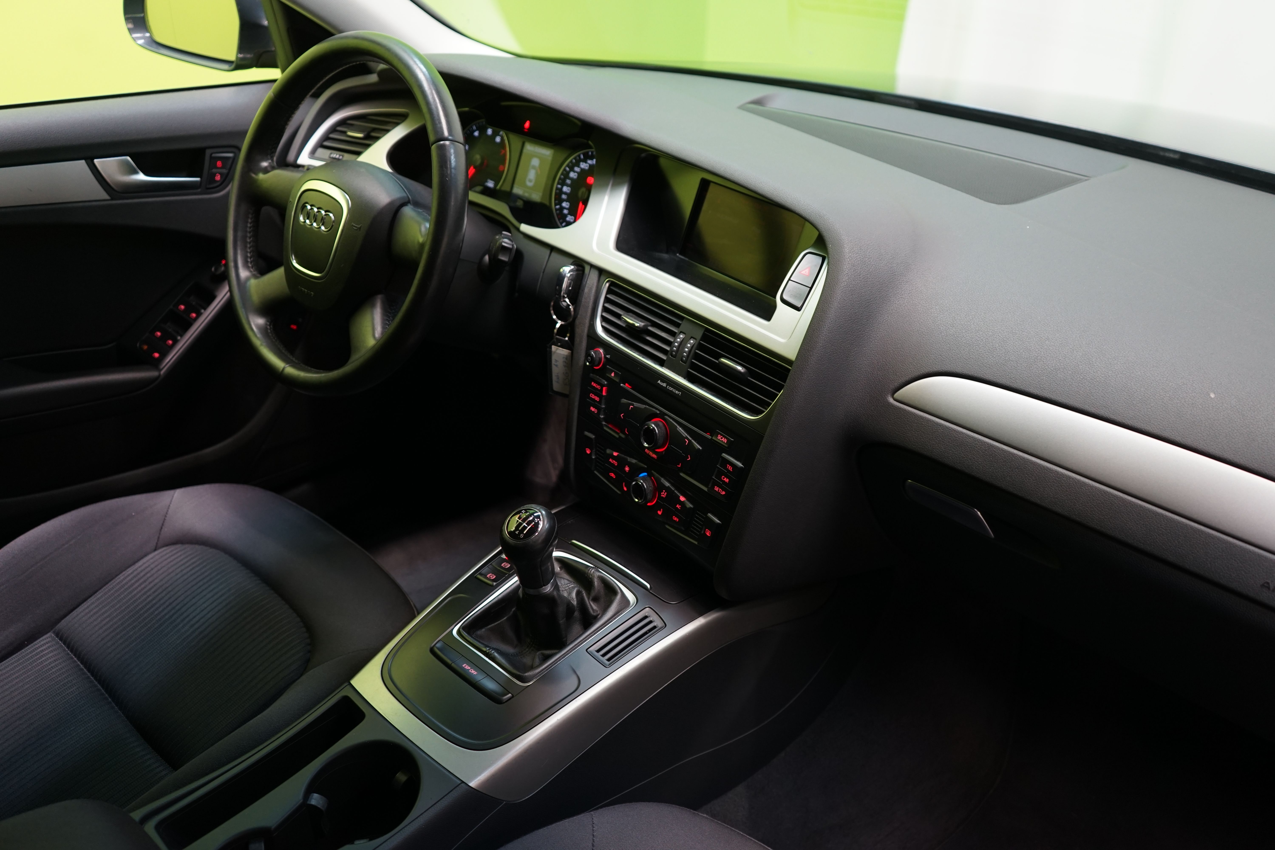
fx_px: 1027
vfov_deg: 45.0
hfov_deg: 63.7
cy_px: 425
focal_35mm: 29
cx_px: 638
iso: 640
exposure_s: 1/30
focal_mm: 29
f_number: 3.5
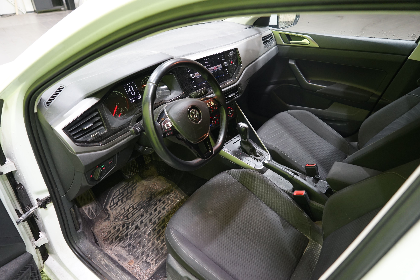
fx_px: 280
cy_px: 140
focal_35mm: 24
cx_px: 210
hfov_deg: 73.7
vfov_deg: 53.1
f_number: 4
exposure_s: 1/25
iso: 1250
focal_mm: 24
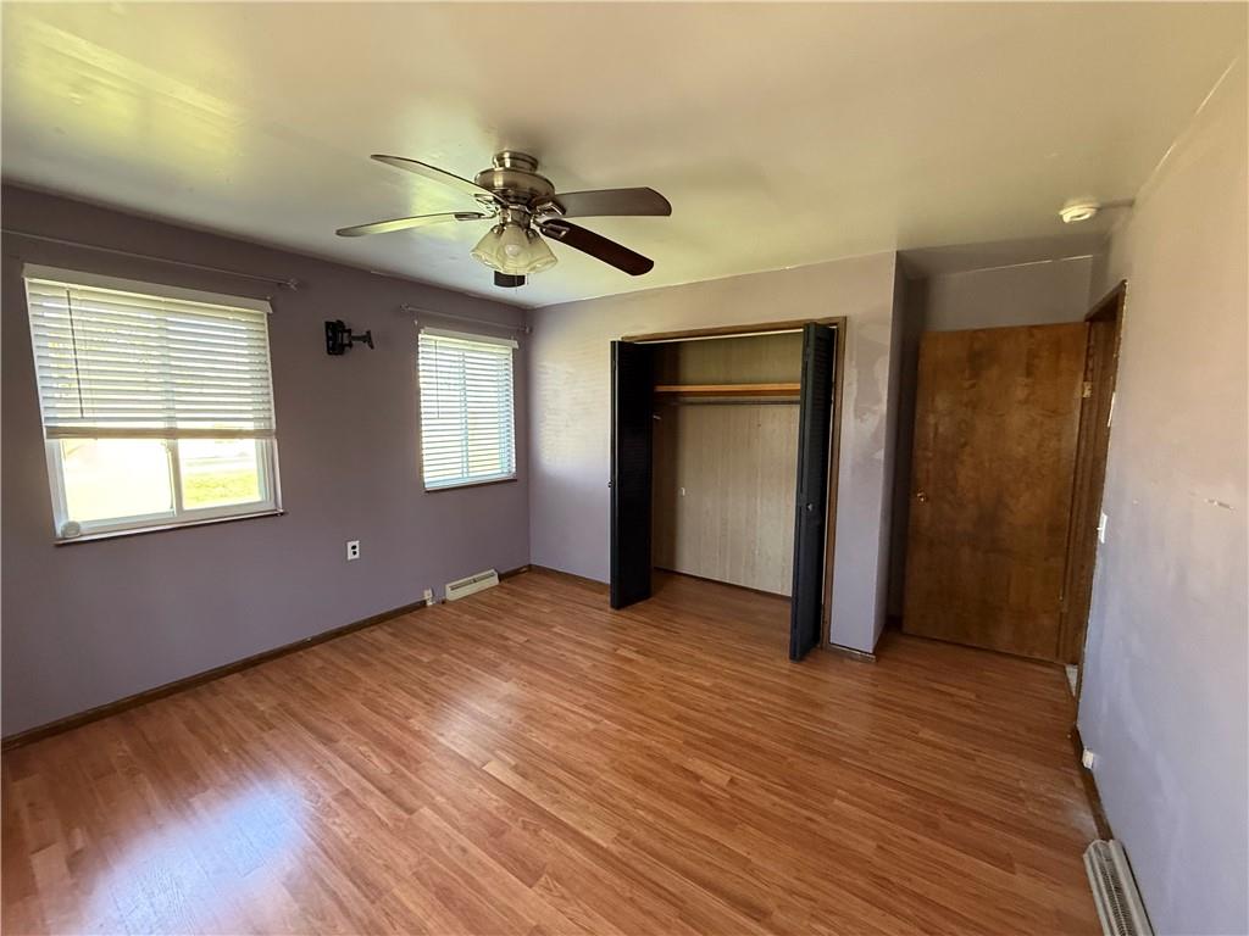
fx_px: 505
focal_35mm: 14
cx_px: 624
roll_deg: -0.4
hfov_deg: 102.1
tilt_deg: -5.1
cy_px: 468
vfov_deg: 85.7
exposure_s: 1/60
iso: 500
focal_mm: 2.22
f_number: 2.2
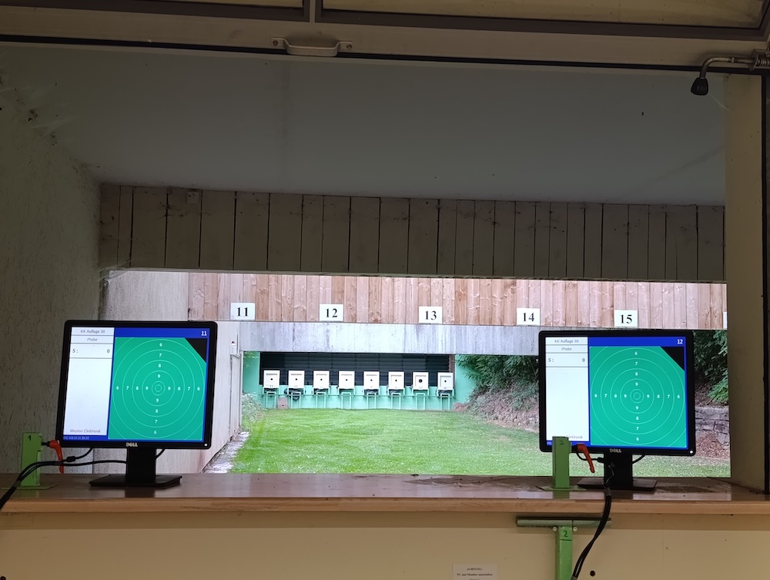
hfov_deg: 41.2
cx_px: 385
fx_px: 1025
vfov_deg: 31.6
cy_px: 290
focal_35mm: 46
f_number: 1.65
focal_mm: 6.11
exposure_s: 1/100
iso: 728
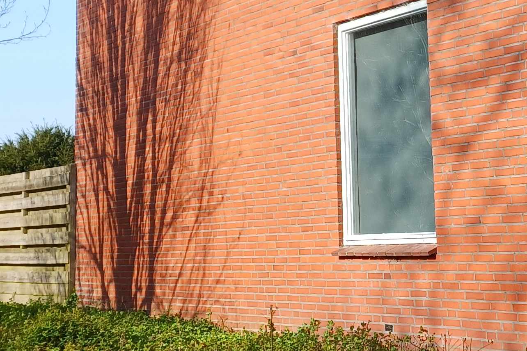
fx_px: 1186
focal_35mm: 81
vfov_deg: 16.6
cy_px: 17
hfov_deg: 24.2
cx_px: 491
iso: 50
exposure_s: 1/551
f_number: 1.8
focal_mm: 4.65
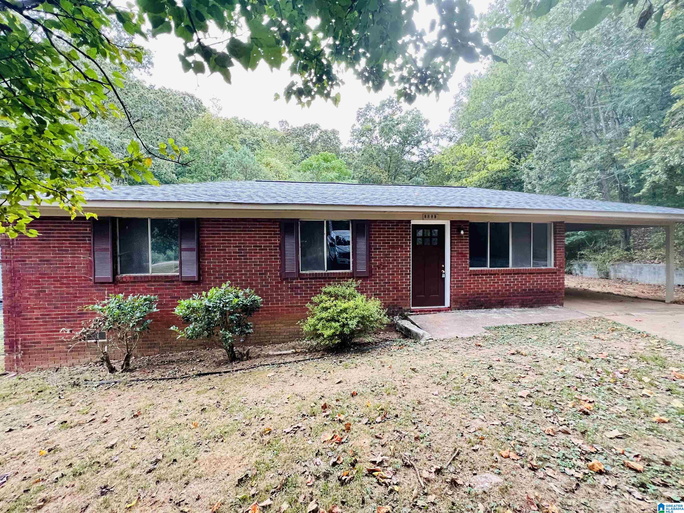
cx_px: 342
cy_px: 256
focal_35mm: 13
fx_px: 257
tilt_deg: -2.1
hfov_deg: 106.2
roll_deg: +0.2
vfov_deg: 89.9
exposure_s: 1/84
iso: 250
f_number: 1.8
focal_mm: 1.57
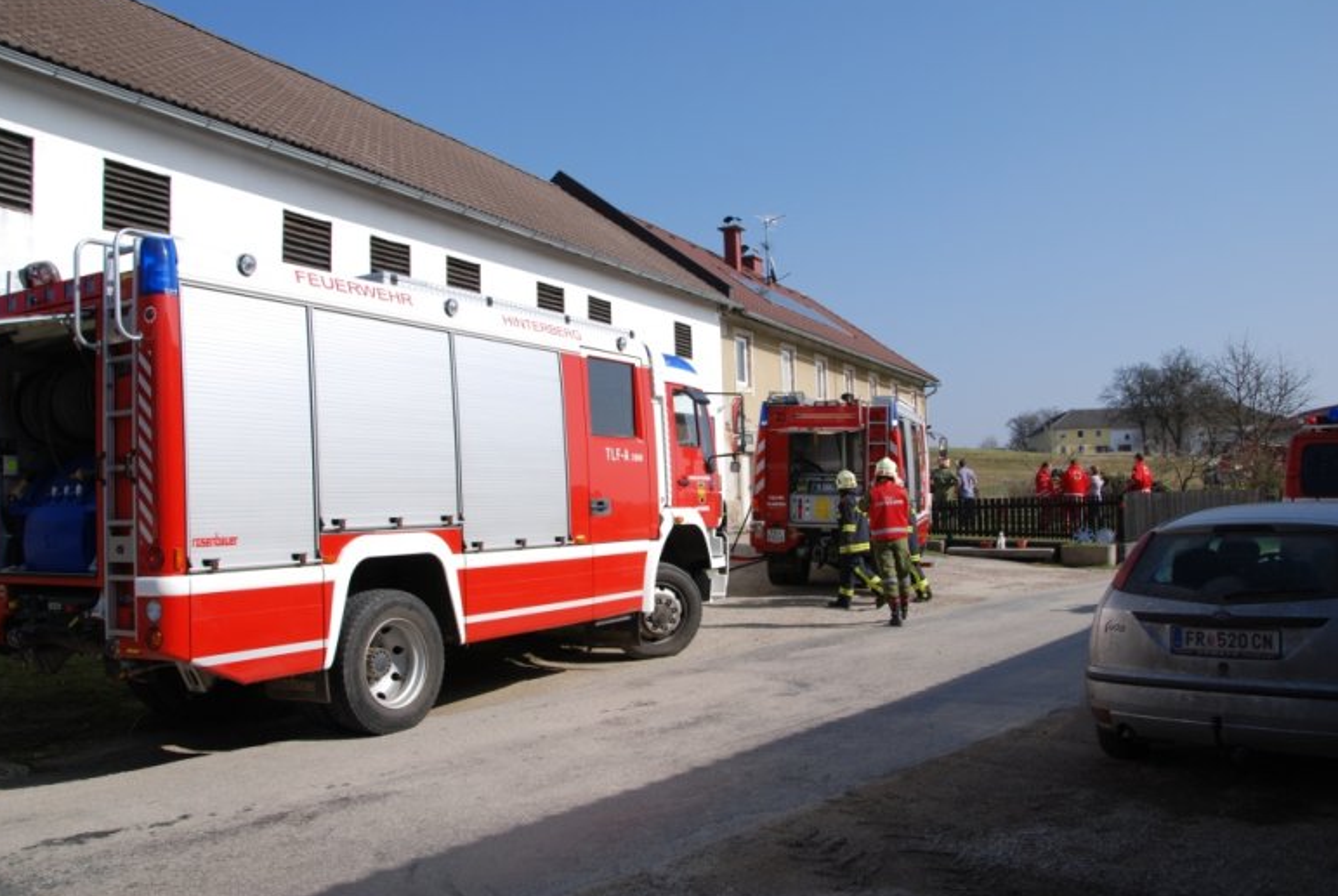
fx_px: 1042
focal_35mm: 28
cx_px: 647
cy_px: 444
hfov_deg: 65.4
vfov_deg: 46.5
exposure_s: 1/250
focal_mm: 18
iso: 100
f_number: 8
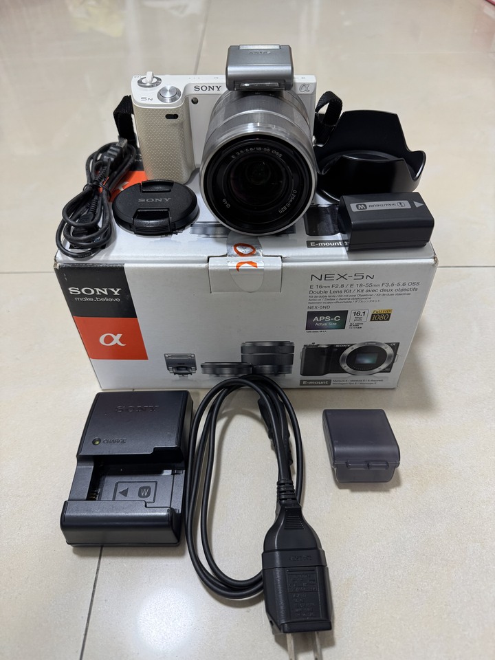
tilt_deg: -47.0
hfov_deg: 56.8
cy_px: 330
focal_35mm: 24
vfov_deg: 71.6
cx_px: 248
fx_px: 458
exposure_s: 1/60
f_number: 1.78
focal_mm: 6.76
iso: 250
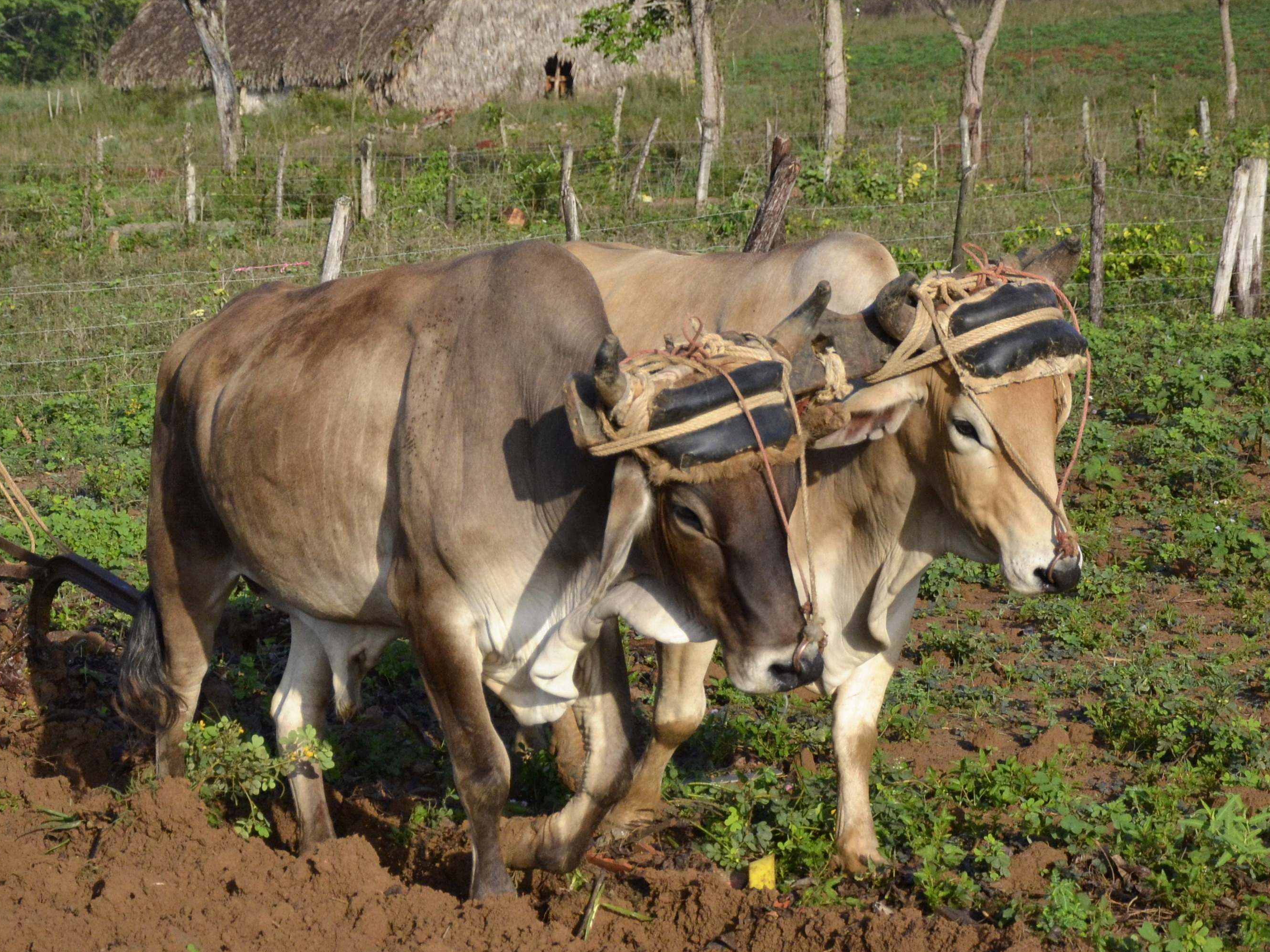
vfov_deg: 13.2
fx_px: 4103
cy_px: 598
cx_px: 412
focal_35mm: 112
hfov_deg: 17.5
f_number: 4.8
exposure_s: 1/4000
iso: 720
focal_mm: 45
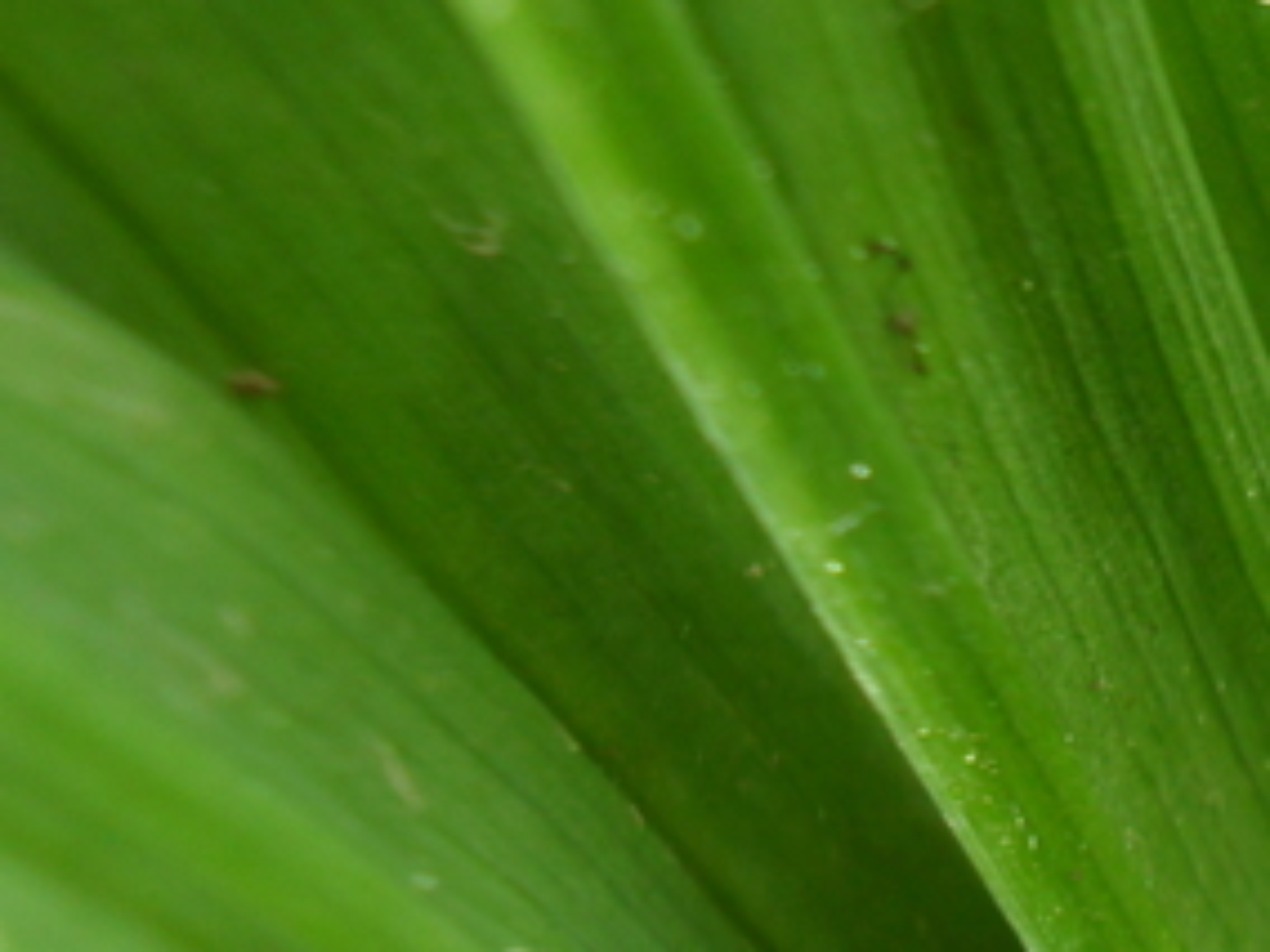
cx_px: 1827
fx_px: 3852
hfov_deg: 17.1
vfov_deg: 13.9
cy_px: 18
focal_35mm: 105
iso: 100
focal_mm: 6.3
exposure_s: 1/180
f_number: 3.2
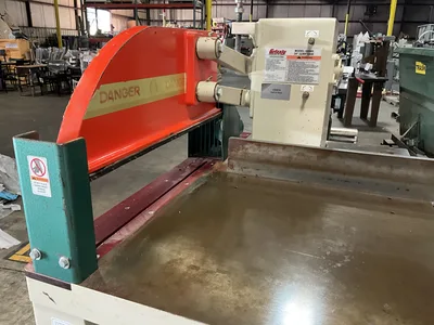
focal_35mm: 29
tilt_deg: -18.5
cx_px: 217
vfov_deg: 48.2
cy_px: 162
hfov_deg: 61.7
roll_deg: -1.7
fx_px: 364
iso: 320
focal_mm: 3
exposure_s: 1/51
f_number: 1.8
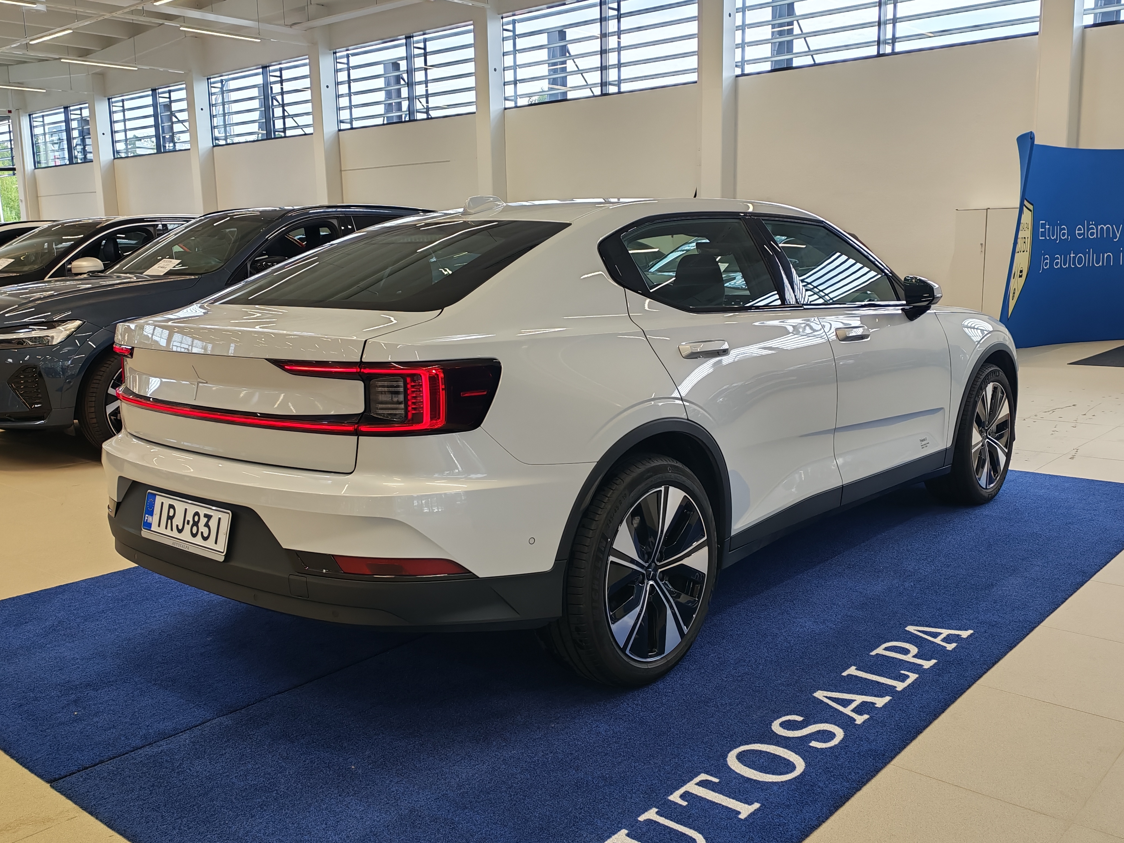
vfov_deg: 42.9
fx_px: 1072
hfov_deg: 55.4
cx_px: 562
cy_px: 422
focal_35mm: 33
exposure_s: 1/100
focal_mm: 6.12
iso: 100
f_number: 1.9
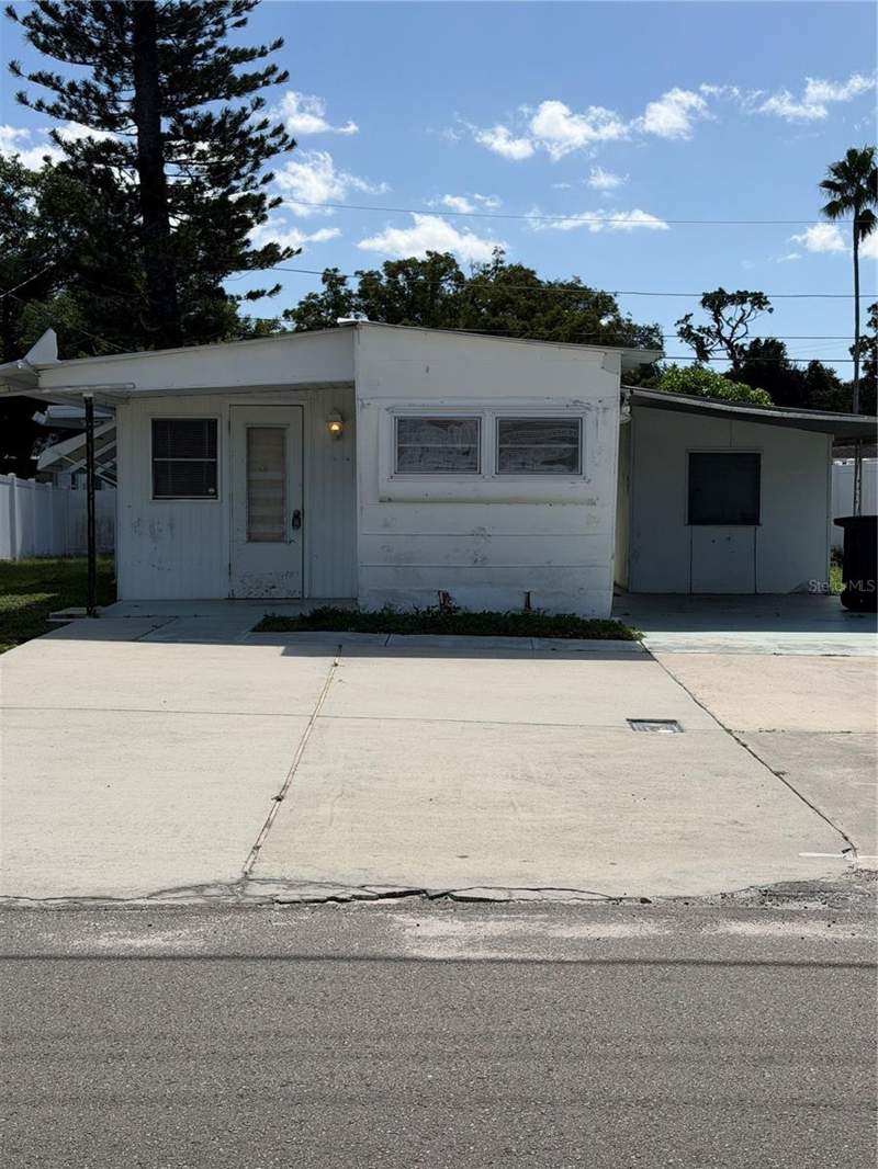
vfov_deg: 39.6
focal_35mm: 48
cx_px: 439
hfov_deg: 30.3
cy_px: 584
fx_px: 1623
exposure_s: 1/9901
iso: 80
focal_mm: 6.76
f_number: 1.78
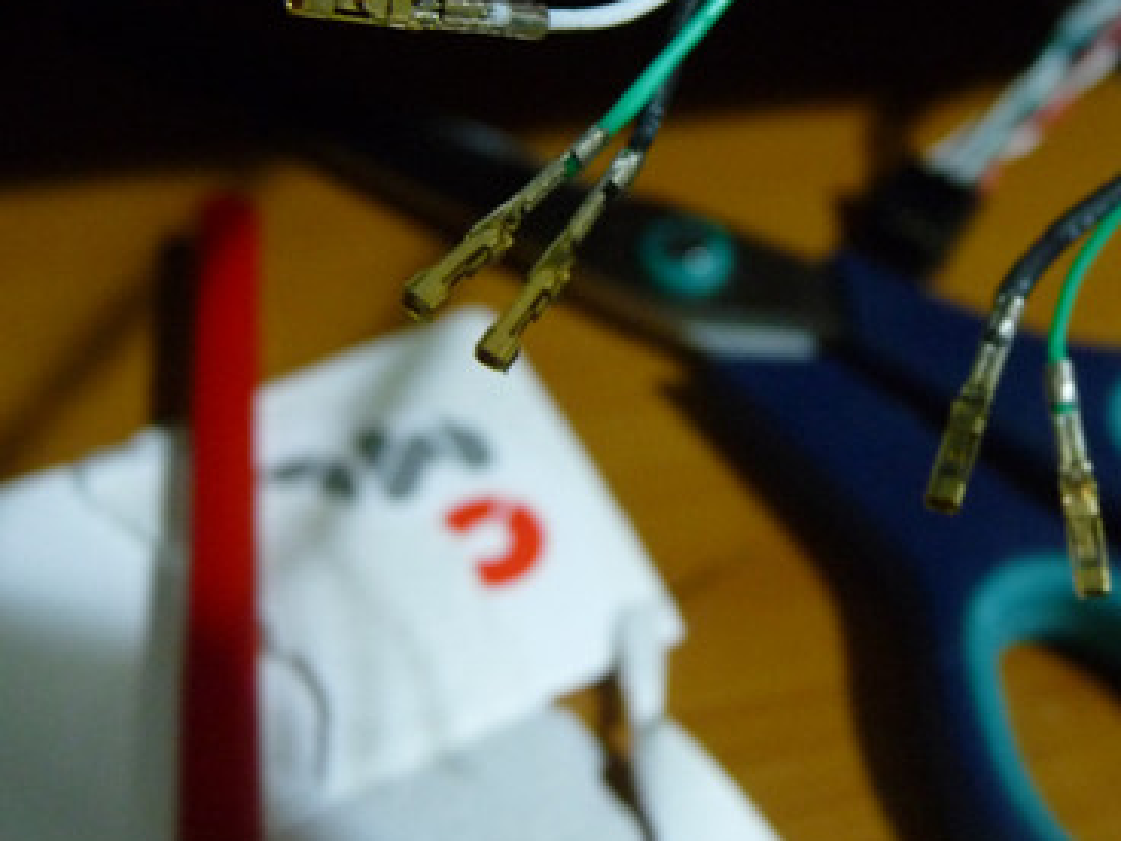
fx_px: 1522
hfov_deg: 39.3
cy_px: 201
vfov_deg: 30.3
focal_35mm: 47
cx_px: 853
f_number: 2.8
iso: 400
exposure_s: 1/6
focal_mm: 4.8
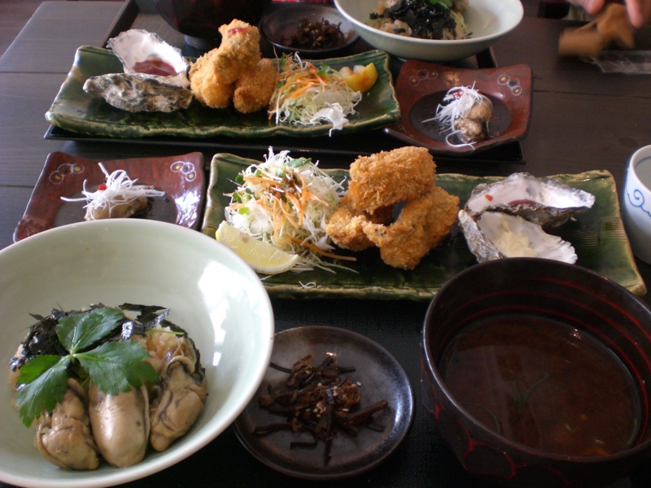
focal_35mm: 38
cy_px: 244
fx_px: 715
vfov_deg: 37.7
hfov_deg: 49.0
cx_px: 326
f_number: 3.1
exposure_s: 1/80
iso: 200
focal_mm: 6.3
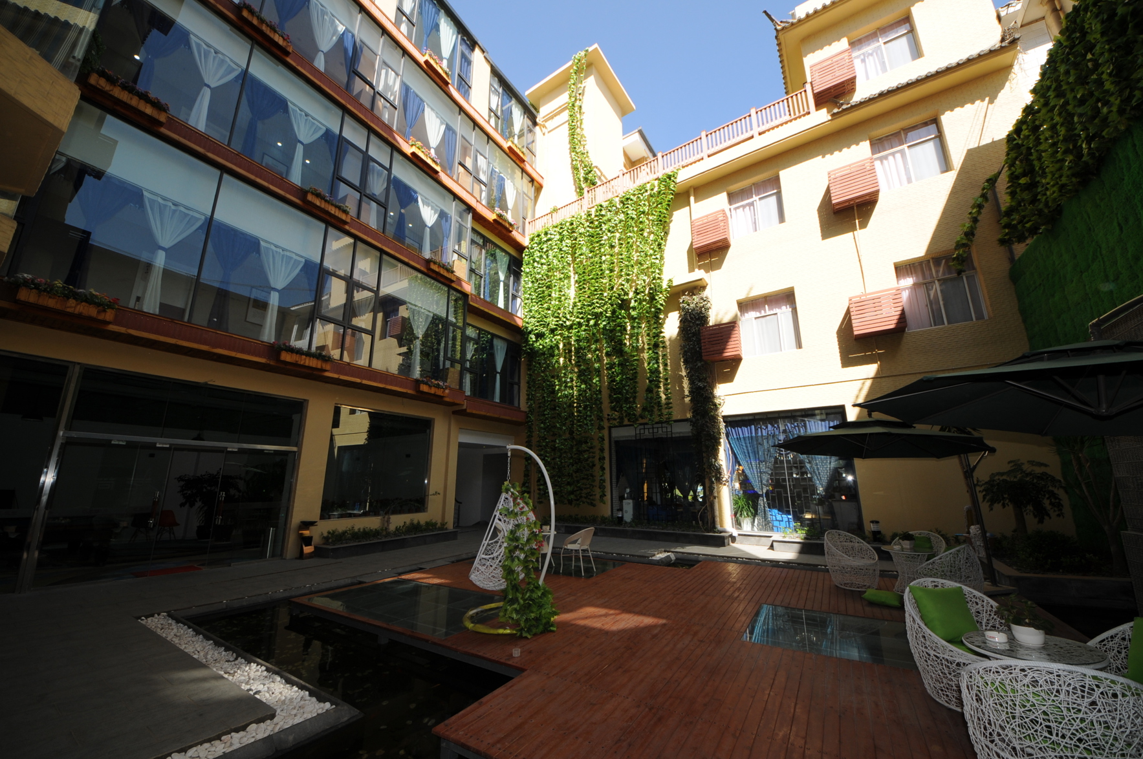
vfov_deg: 89.9
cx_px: 572
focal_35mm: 12
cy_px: 380
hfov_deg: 112.7
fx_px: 381
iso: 200
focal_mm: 8
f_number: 7.1
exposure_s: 1/160
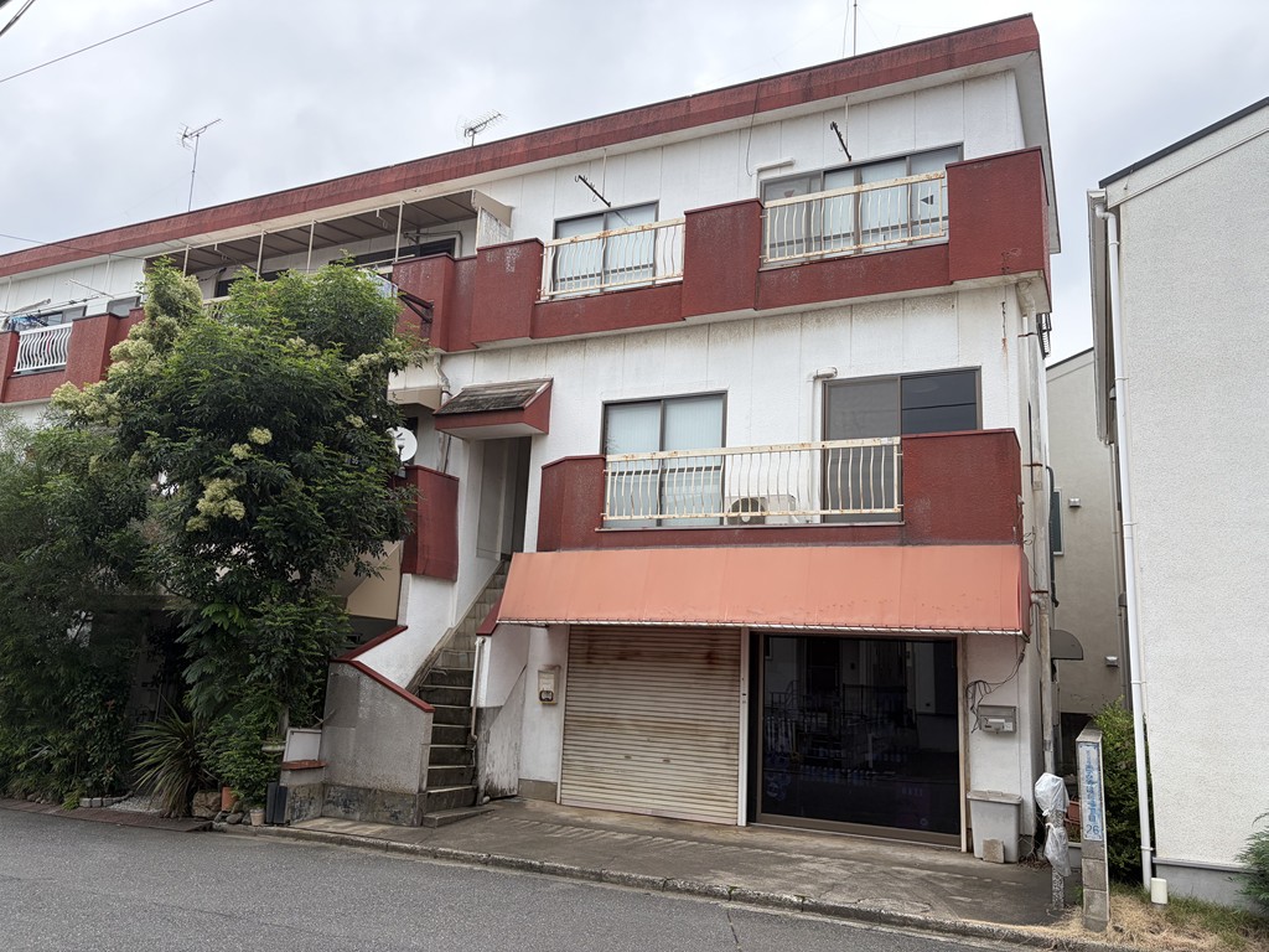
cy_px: 476
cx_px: 634
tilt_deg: +11.4
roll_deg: -1.4
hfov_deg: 67.3
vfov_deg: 53.1
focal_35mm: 26
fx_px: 953
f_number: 1.6
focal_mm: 5.96
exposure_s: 1/1953
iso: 64
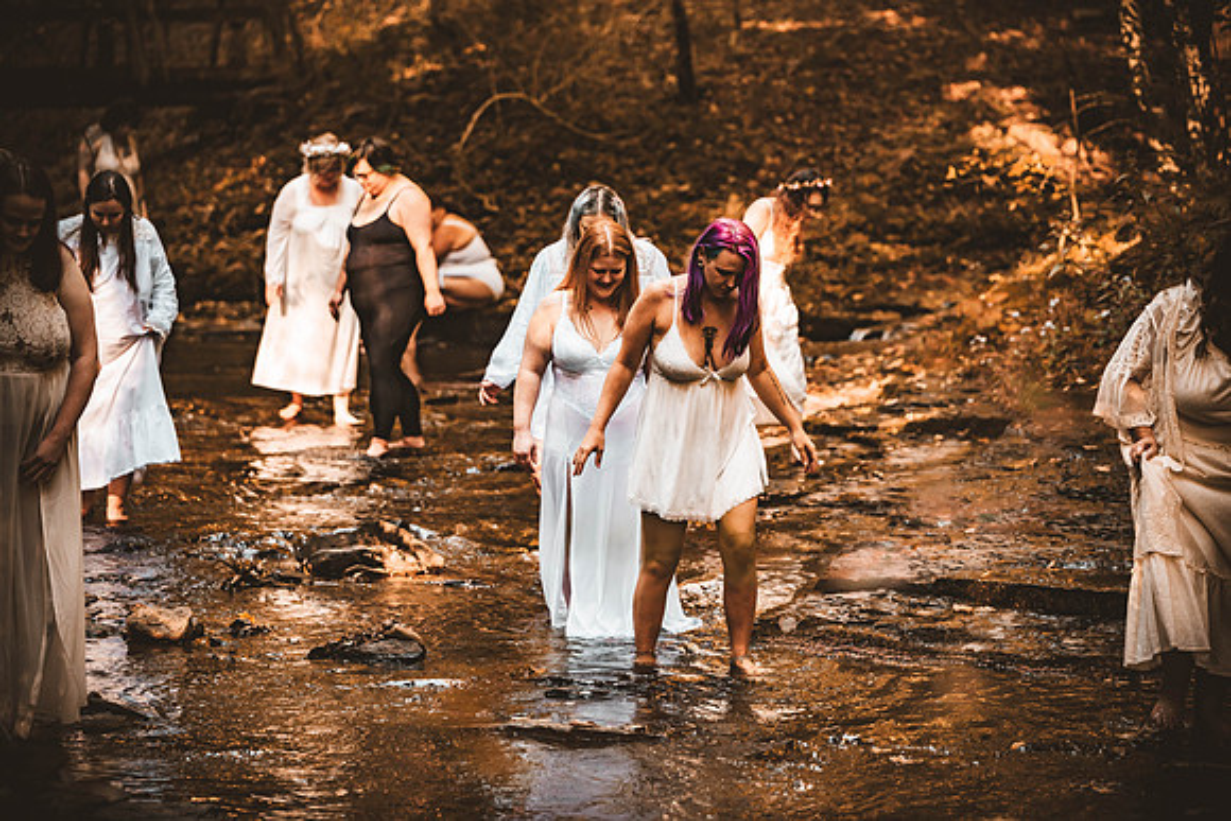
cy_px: 410
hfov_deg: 17.1
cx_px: 616
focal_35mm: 120
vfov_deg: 11.4
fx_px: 4104
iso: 1000
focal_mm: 120
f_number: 2.8
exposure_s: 1/400
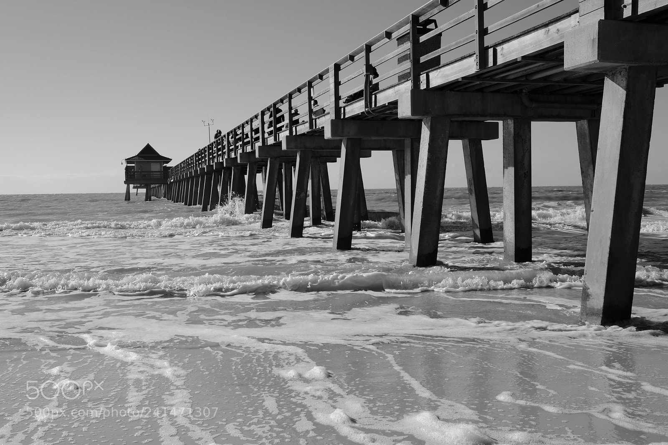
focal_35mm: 35
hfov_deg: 54.4
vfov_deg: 37.8
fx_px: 649
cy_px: 222
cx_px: 334
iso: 400
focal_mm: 23
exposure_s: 1/640
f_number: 11
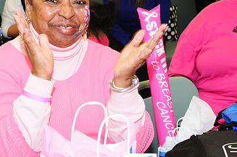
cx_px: 76
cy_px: 72
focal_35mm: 95
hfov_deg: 21.4
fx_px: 625
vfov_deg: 14.4
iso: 1600
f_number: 7.1
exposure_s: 1/60
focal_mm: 38
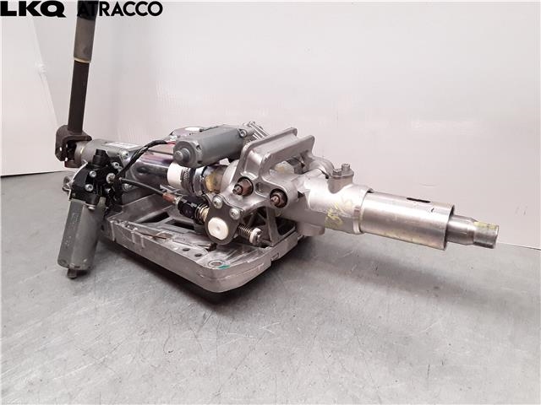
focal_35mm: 28
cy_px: 202
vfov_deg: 49.7
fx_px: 438
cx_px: 270
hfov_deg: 63.4
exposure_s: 1/100
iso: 100
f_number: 1.9
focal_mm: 2.91
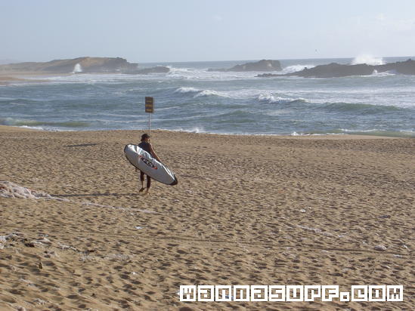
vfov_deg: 14.8
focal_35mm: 100
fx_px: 1199
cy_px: 156
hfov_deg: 19.6
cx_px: 208
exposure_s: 1/250
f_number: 7.6
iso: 50
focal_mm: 20.6
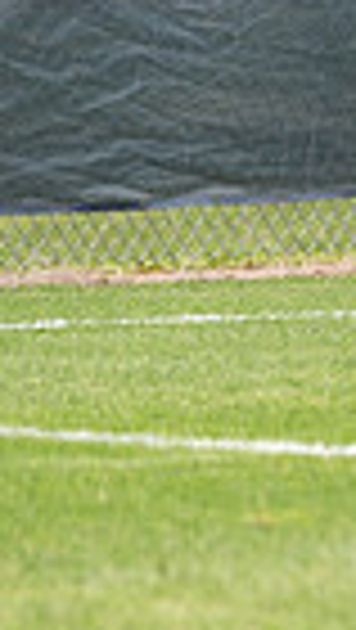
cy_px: 56
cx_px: 1199
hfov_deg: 1.4
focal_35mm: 876
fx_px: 14665
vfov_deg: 2.5
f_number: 3.2
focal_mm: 200
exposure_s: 1/640
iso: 320
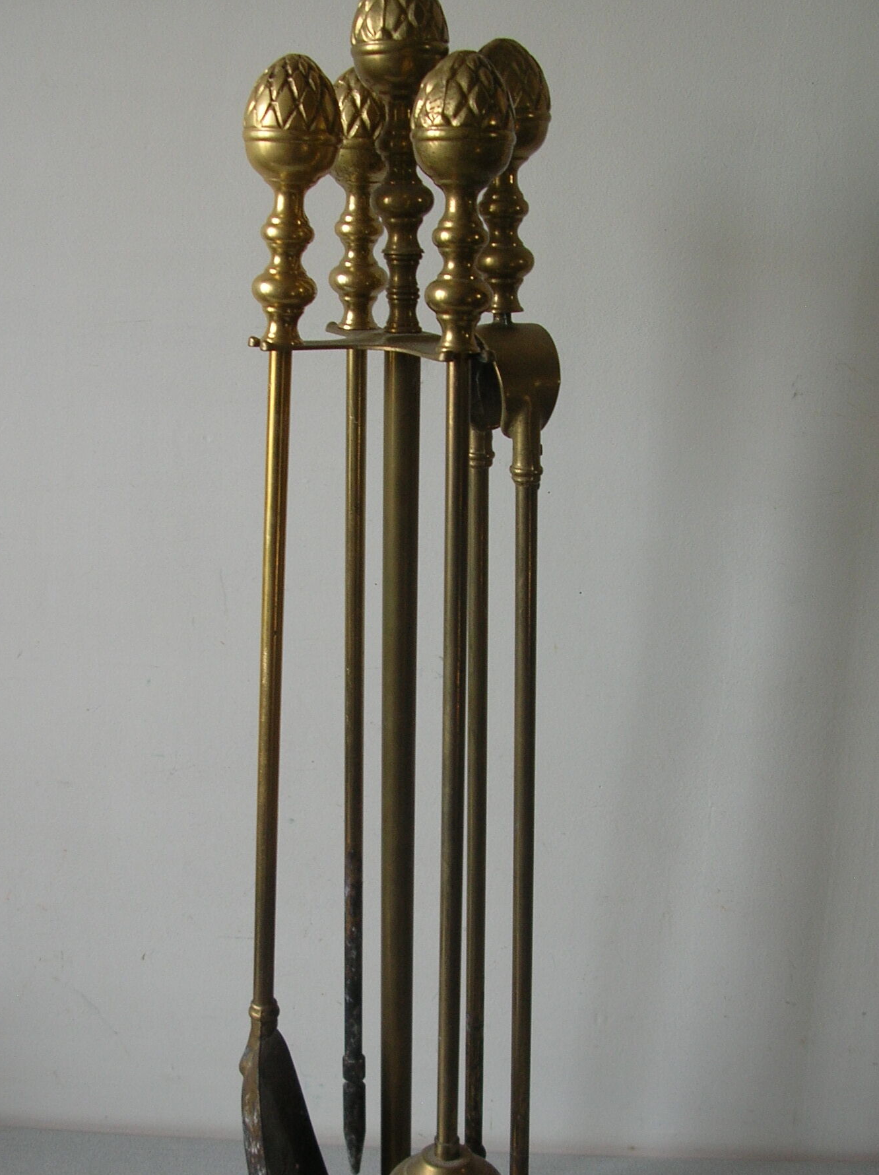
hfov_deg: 32.1
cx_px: 431
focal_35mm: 45
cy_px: 702
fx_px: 1526
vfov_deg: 41.9
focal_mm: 5.8
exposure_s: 1/23.8
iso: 50
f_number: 2.8
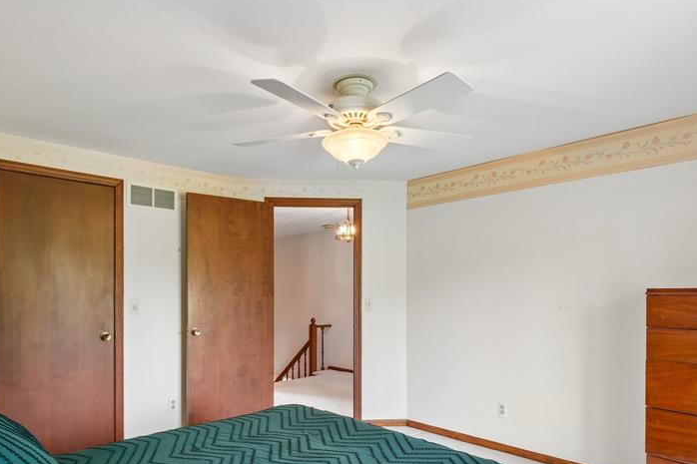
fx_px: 426
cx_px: 341
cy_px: 303
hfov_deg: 78.6
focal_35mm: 22
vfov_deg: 56.2
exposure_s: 1/15
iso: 400
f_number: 8
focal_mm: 10
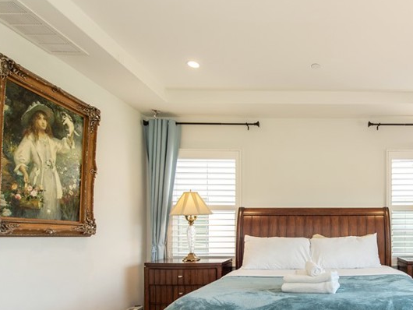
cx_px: 319
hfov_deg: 62.7
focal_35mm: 26
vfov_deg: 51.0
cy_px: 230
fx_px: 310
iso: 560
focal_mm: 14
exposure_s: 1/125
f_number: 5.6
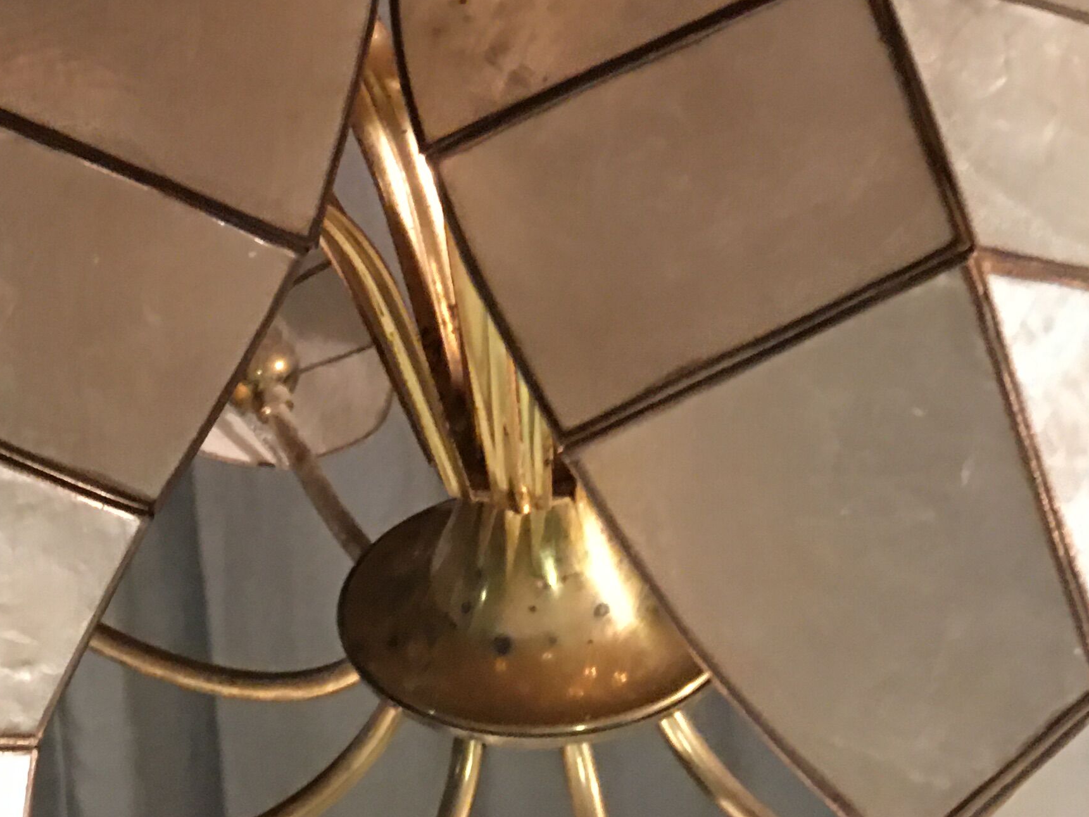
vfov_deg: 20.6
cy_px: -68
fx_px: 2139
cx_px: 377
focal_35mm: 68
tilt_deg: -17.4
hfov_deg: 28.4
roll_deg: +3.9
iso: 125
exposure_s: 1/8
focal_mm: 4.15
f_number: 2.2
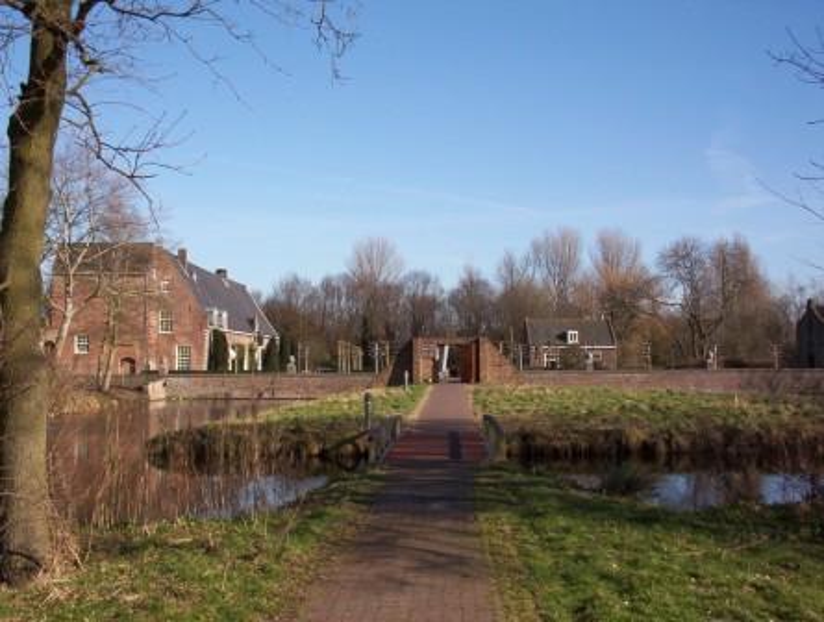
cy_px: 311
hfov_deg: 47.8
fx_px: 931
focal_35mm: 39
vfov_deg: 37.0
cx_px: 412
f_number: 4.5
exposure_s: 1/477
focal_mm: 6
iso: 100
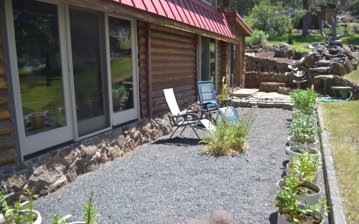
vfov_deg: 44.5
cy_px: 109
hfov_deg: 66.5
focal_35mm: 28
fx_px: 274
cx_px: 182
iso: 100
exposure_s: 1/320
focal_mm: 18
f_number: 3.5
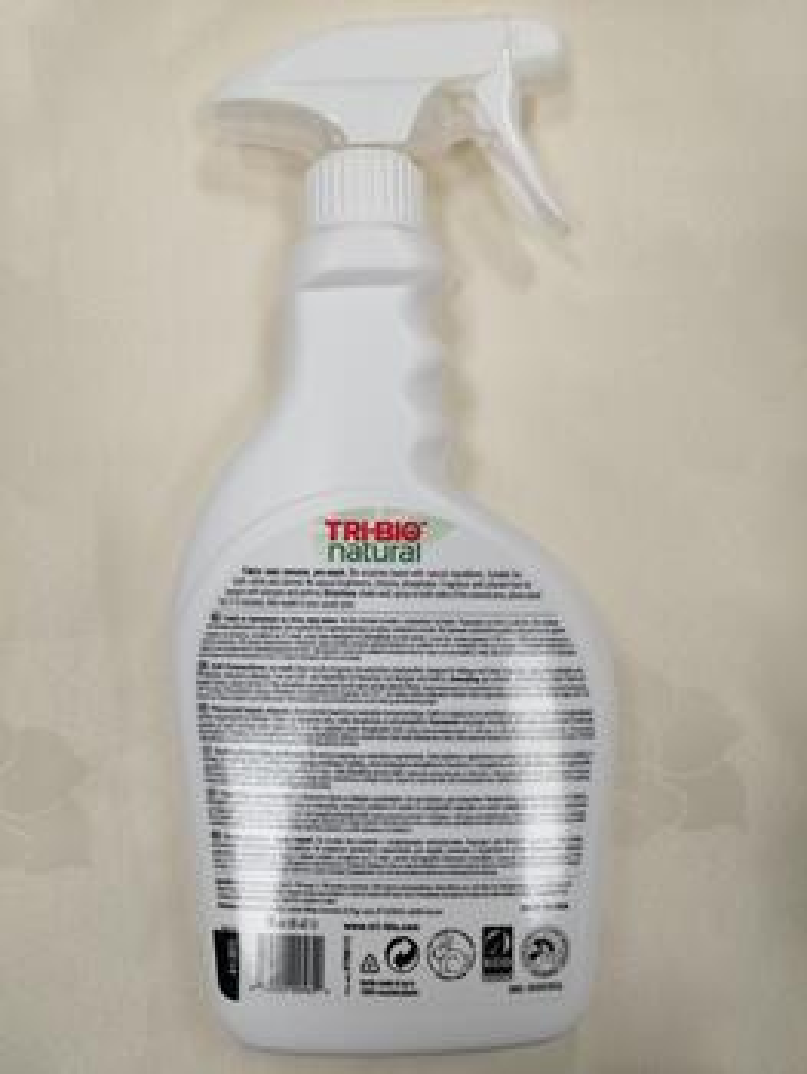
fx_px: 838
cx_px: 404
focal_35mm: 27
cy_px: 537
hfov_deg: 51.4
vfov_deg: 65.3
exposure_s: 1/50
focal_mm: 3.95
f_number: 1.8
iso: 50
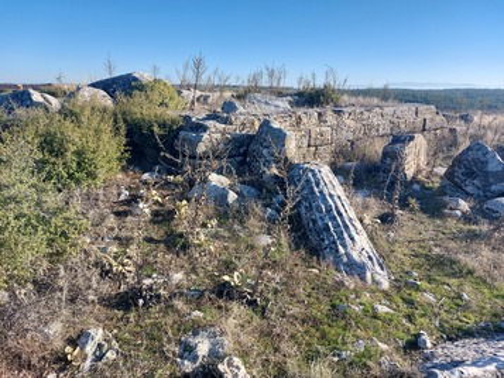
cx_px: 252
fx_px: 364
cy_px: 189
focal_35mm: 25
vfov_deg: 54.9
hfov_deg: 69.4
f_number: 1.8
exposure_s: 1/446
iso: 25
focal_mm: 5.23
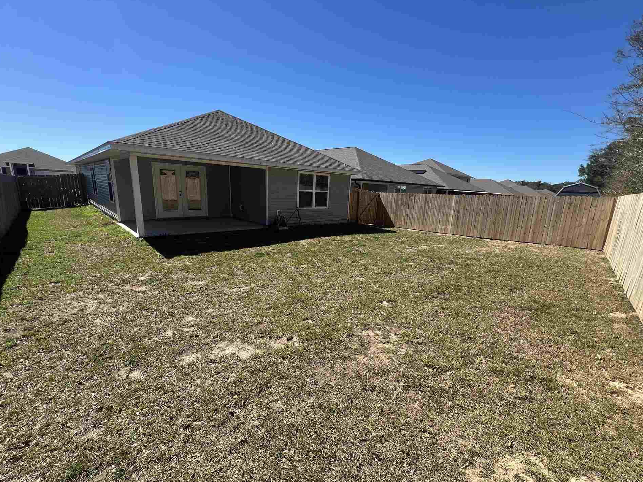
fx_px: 260
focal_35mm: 14
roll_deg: -1.6
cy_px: 252
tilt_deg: -13.4
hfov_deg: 102.0
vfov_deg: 85.6
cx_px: 331
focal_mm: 1.57
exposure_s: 1/1085
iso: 32
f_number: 1.8
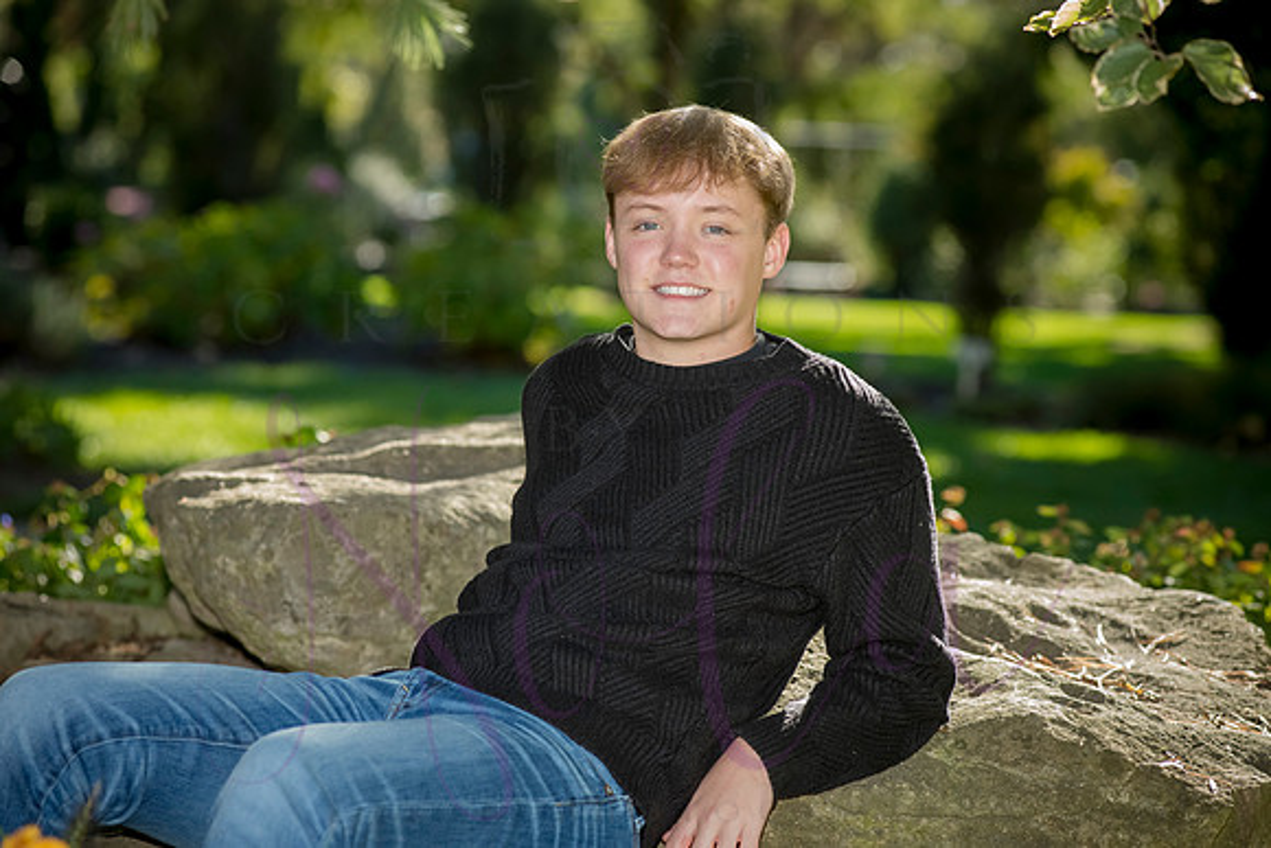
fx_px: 4767
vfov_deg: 10.2
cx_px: 636
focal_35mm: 135
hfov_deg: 15.2
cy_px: 424
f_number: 5
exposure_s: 1/640
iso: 800
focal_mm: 135
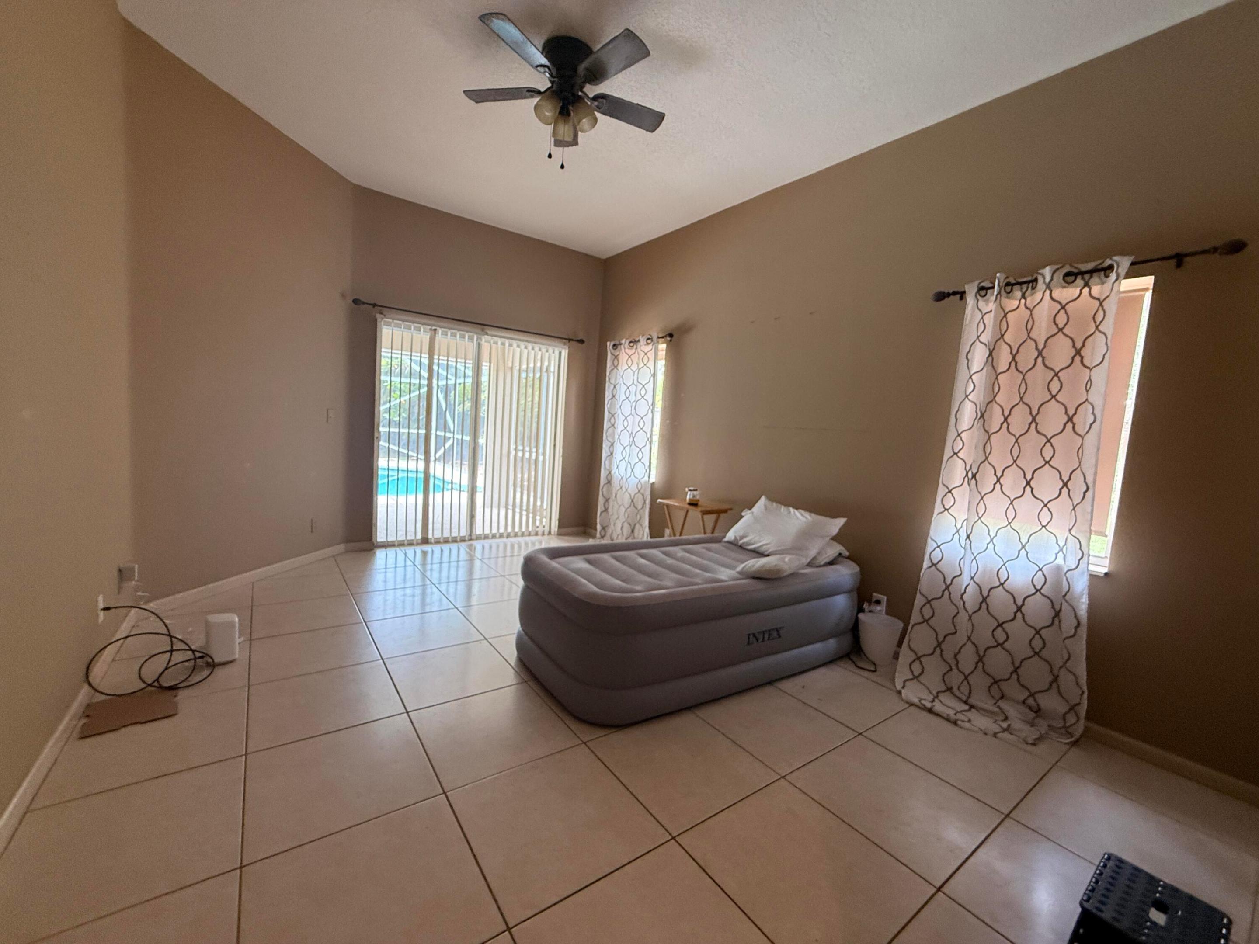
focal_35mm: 14
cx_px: 630
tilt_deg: -5.0
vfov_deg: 85.7
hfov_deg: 102.1
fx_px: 509
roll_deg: -4.4
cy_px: 472
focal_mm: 2.22
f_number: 2.2
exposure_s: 1/120
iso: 200
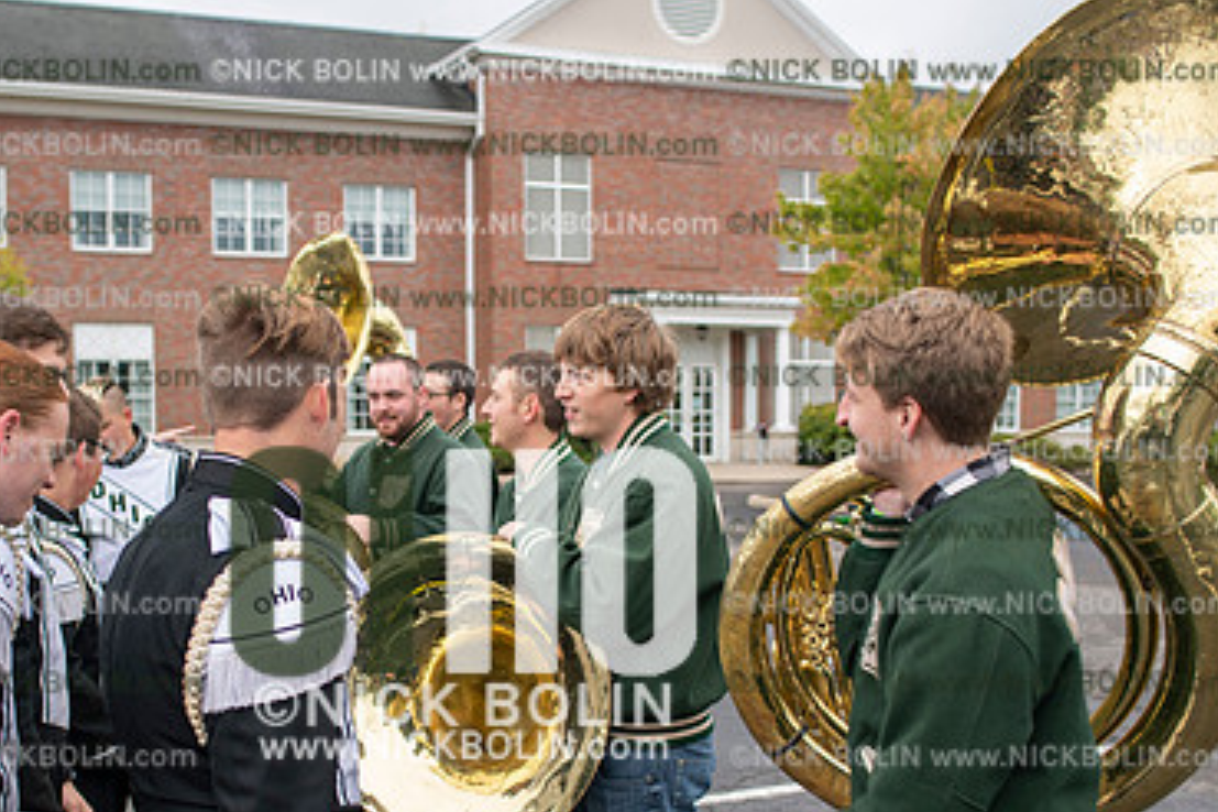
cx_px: 462
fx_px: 1489
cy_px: 606
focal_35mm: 44
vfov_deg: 30.0
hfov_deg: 44.2
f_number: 4
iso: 100
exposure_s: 1/60
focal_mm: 28
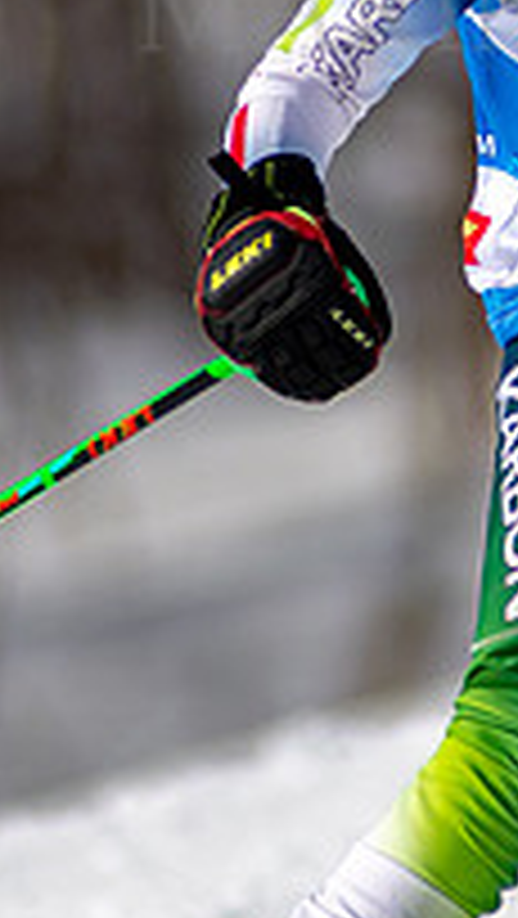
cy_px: 114
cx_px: 578
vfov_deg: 1.5
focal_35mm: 1413
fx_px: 34446
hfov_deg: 0.9
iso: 100
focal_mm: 300
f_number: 2.8
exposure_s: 1/6400
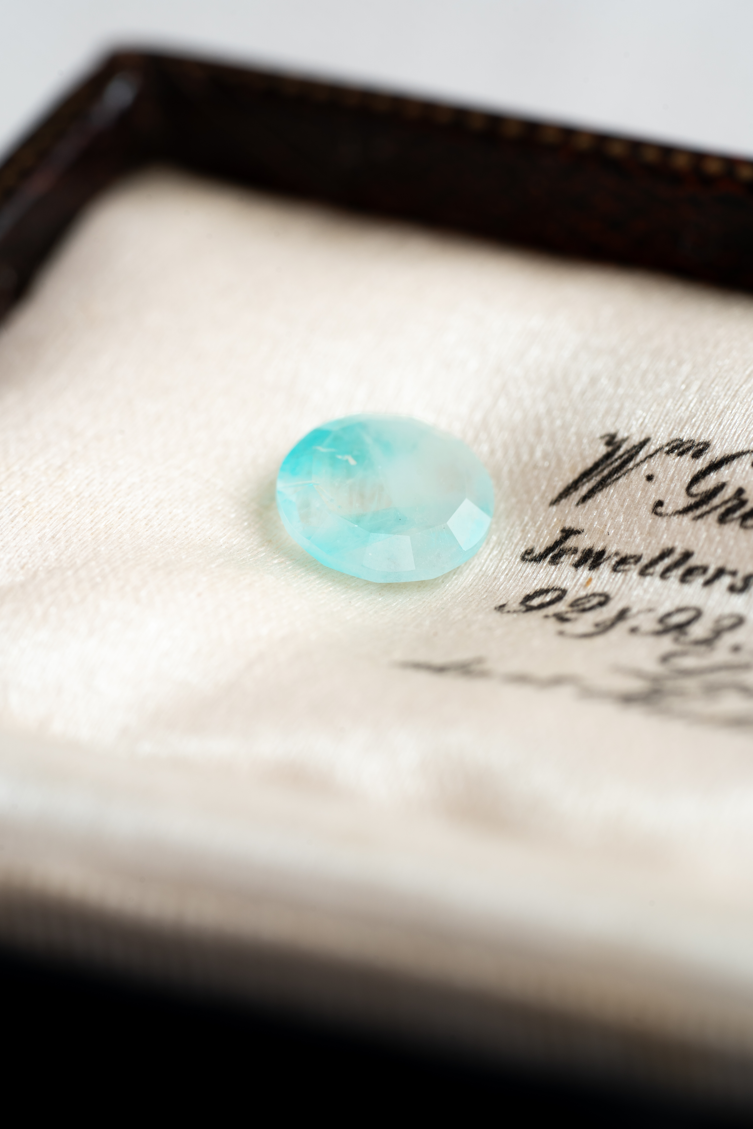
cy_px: 564
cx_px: 376
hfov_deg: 15.2
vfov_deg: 22.6
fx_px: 2824
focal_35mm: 90
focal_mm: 90
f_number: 8
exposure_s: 1/6
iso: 100
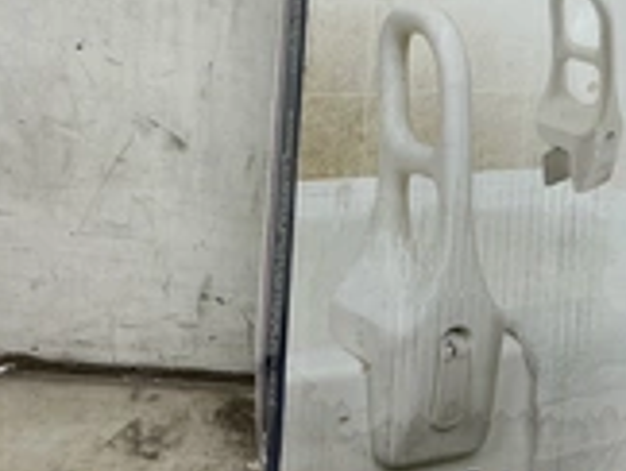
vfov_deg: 21.1
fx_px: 1250
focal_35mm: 69
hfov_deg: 27.1
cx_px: 564
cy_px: 89
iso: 25
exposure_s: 1/120
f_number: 1.8
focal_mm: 3
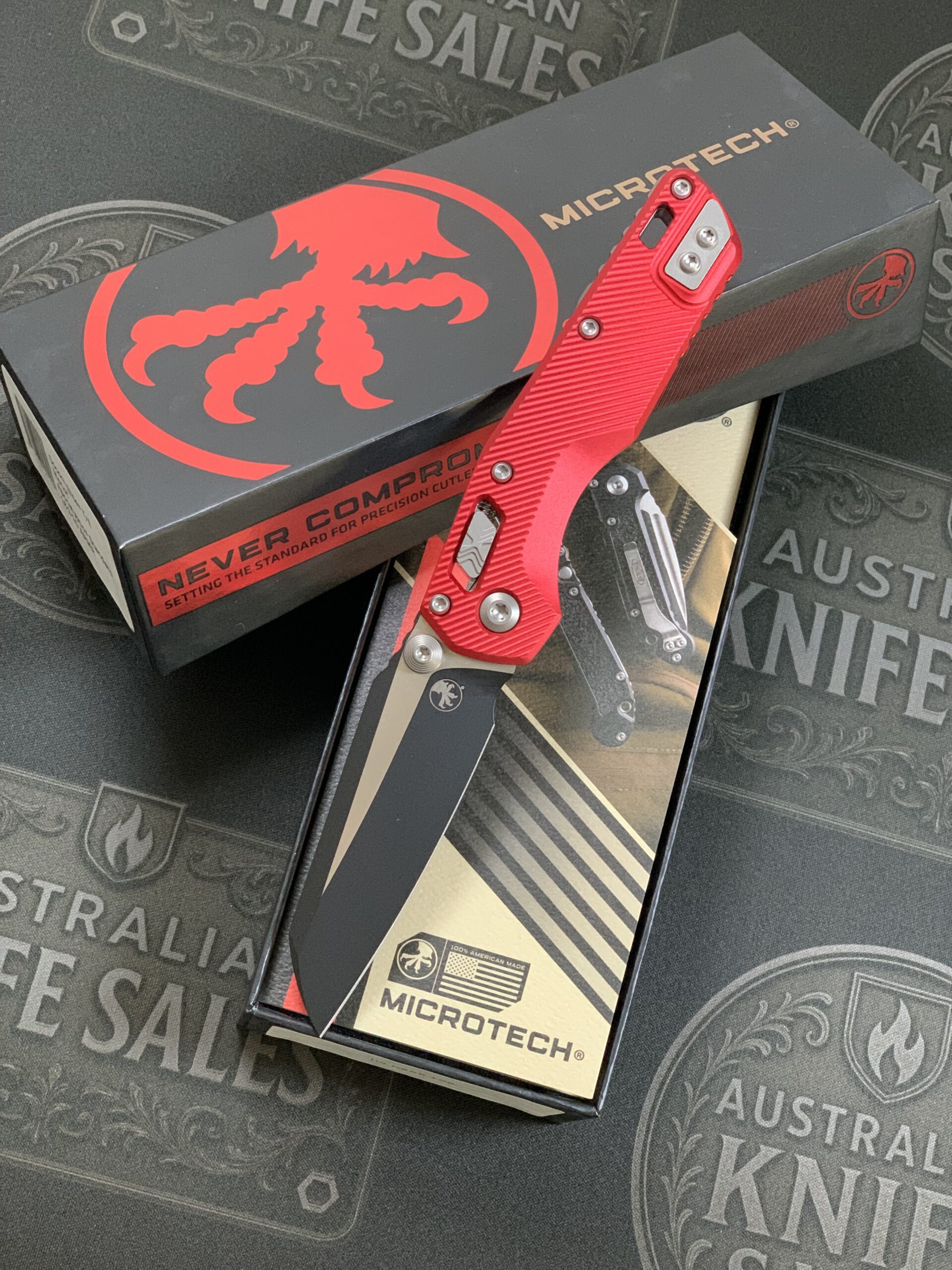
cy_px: 635
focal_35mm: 52
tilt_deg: -72.2
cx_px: 476
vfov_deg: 36.8
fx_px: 1907
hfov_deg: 28.0
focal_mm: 6
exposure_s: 1/50
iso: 320
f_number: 2.4
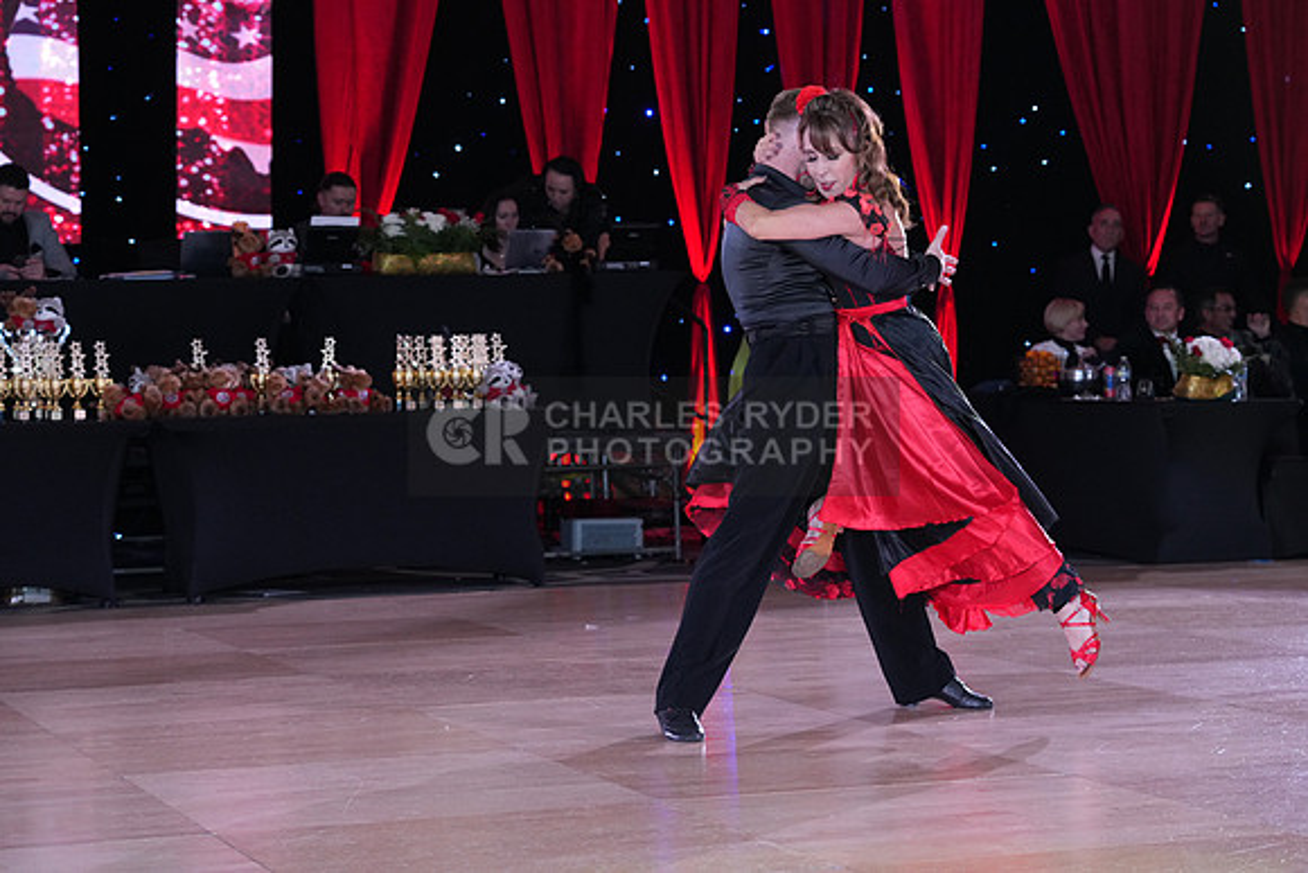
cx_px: 654
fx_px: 3125
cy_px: 436
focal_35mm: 86
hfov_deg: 23.6
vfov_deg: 15.9
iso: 2500
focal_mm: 86
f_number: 5
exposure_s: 1/250
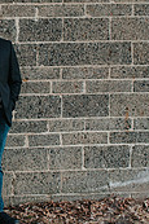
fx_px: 784
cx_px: -91
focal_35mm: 126
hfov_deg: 10.4
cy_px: 71
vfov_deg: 16.2
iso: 800
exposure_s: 1/500
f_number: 2.8
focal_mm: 35
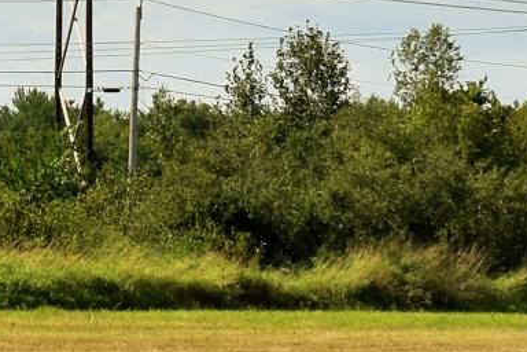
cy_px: -161
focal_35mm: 340
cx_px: -129
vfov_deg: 4.0
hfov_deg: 6.0
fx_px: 4975
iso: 100
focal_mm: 29
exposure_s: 1/200
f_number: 13
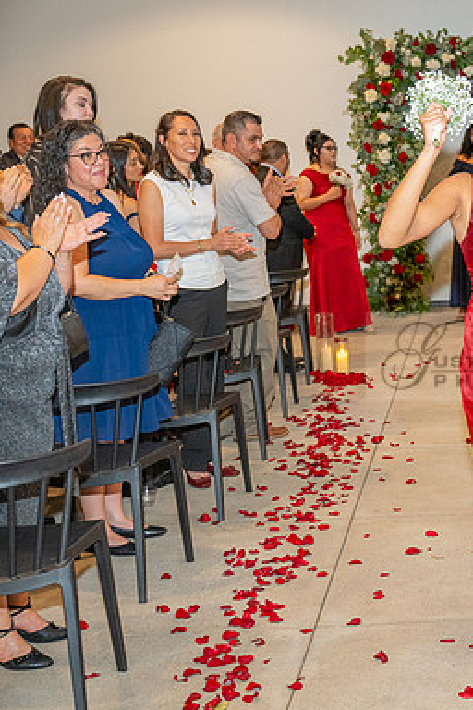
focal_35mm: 62
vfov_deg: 32.4
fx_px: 1222
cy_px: 356
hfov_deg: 20.8
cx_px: 527
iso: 1250
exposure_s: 1/200
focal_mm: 41
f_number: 3.5
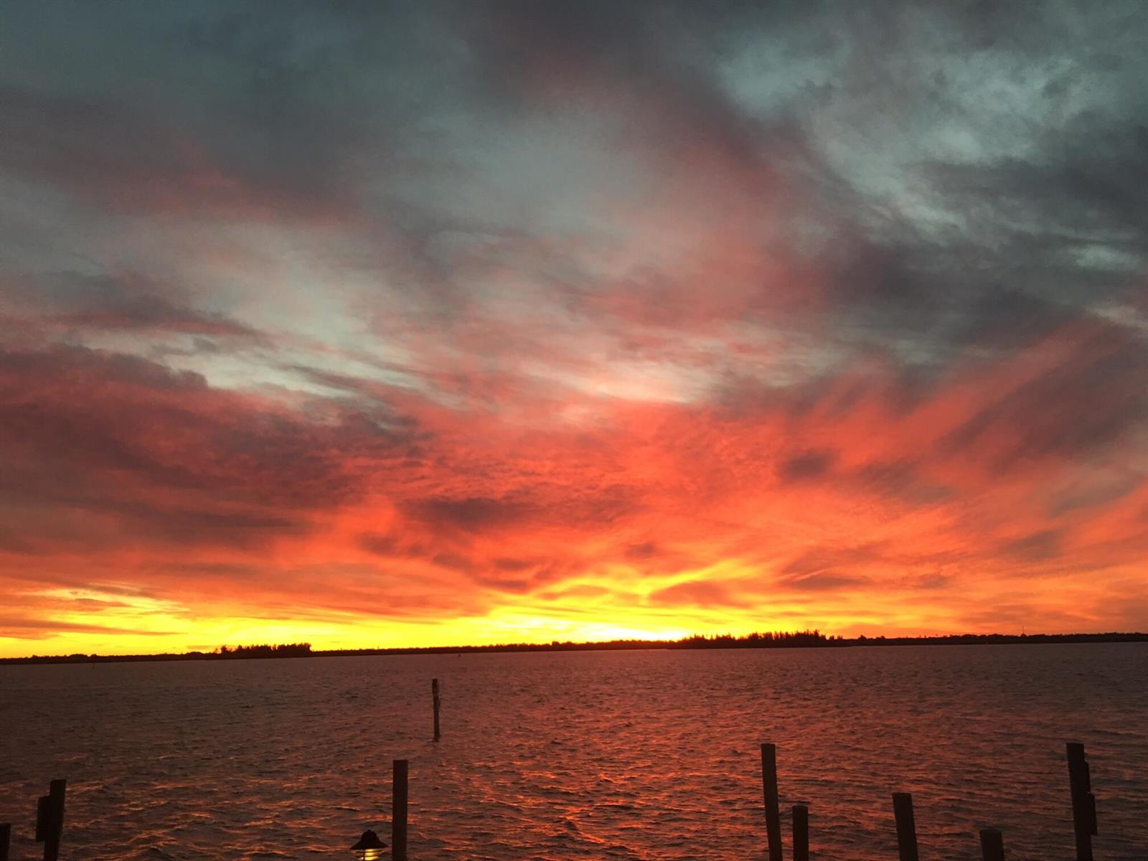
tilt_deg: +13.3
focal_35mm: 29
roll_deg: +0.3
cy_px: 430
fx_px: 962
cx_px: 574
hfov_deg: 61.7
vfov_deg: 48.2
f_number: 2.2
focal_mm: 4.15
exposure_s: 1/15
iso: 40
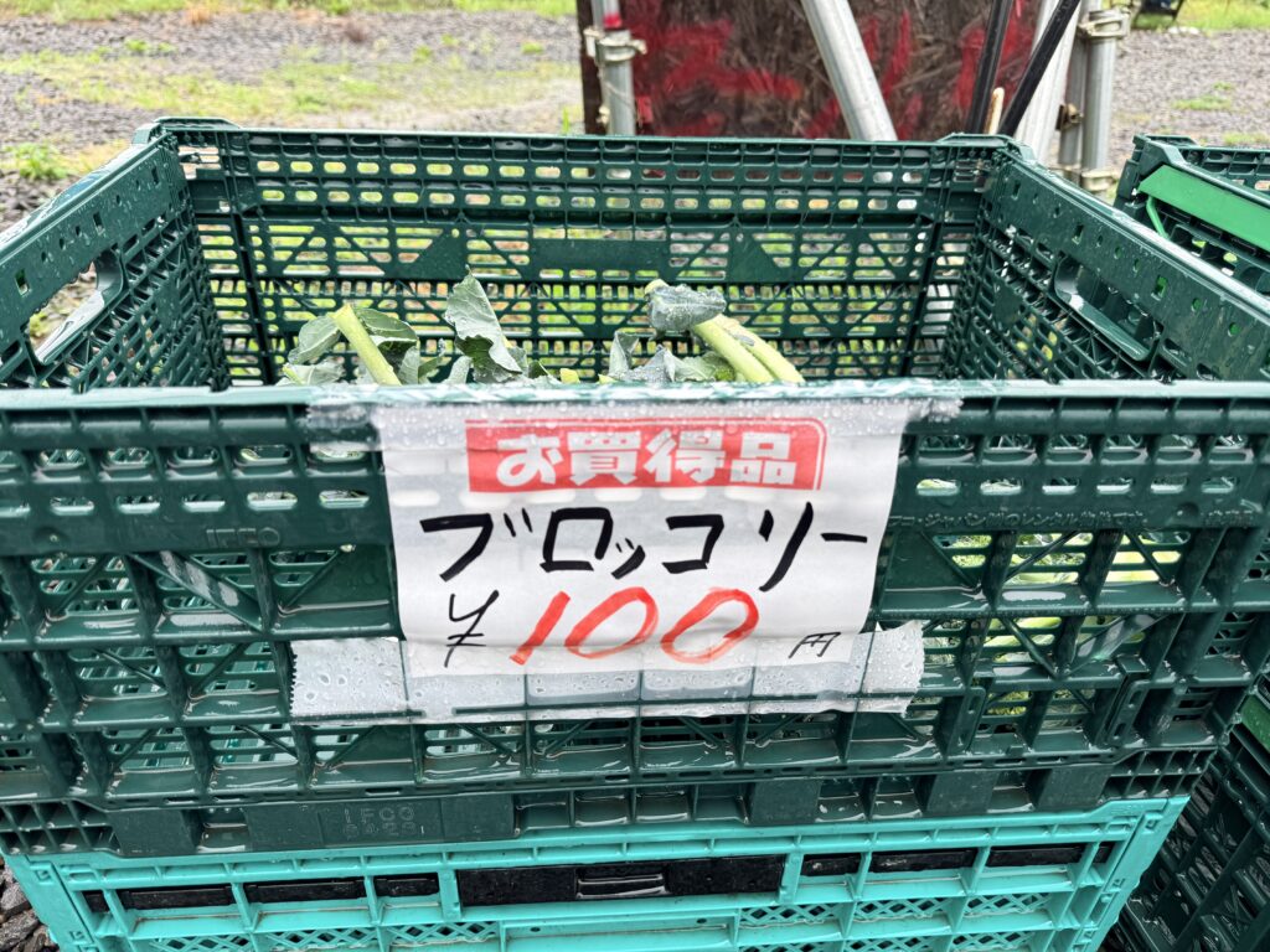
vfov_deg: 56.8
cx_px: 635
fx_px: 881
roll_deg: +0.2
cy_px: 476
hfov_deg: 71.6
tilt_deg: -32.4
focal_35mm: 24
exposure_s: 1/478
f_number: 1.78
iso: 80
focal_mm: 6.76
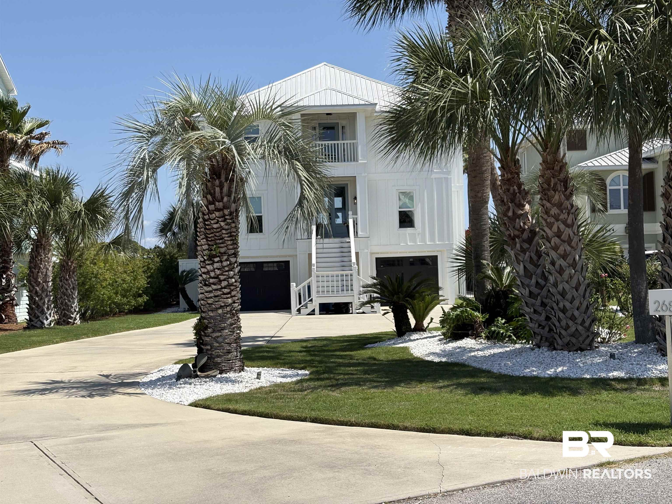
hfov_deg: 36.8
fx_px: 1009
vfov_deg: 28.0
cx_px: 336
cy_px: 252
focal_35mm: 52
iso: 40
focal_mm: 5.96
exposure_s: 1/4329
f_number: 1.6
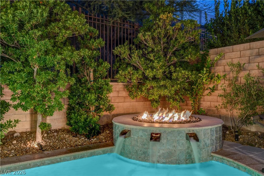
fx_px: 220
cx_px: 132
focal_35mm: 30
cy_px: 88
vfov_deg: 43.6
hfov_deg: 61.9
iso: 800
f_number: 9
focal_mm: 20
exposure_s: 1
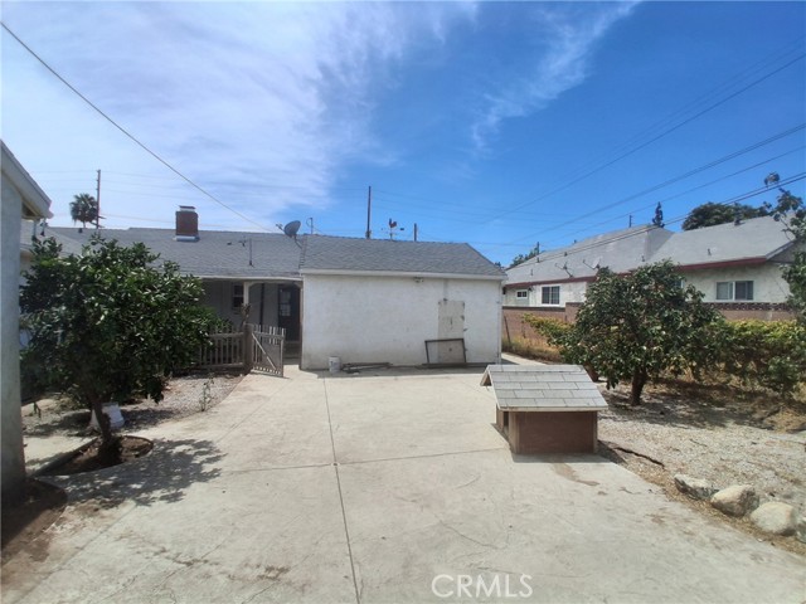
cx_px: 403
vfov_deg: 74.7
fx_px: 396
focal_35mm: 17
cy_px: 302
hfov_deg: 91.0
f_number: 2.2
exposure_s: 1/2066
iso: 50
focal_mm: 1.4
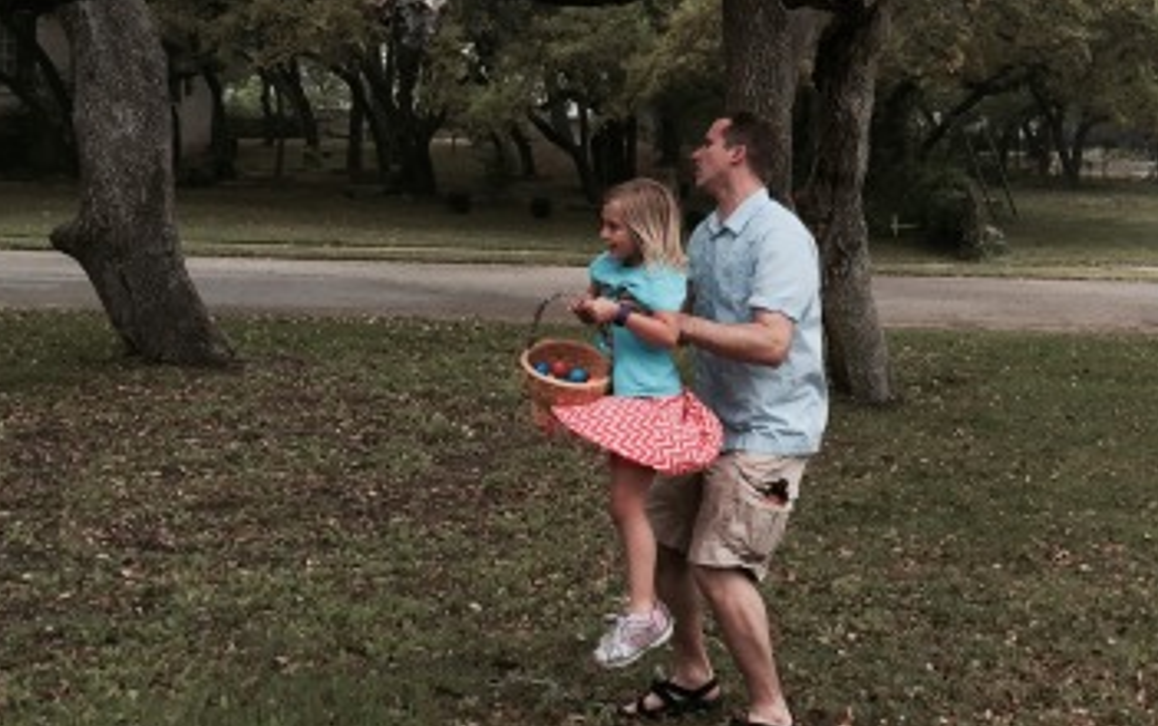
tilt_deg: +3.5
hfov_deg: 35.5
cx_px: 851
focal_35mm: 56
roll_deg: -1.7
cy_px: 172
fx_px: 1769
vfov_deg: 22.9
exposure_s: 1/350
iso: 32
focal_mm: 4.15
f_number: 2.2
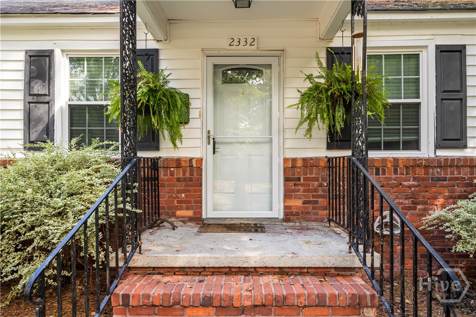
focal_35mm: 24
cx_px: 238
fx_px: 317
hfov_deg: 73.7
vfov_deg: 53.1
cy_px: 158
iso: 200
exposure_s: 1/60
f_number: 4
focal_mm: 24
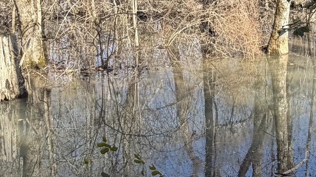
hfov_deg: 35.1
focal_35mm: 59
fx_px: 494
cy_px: 57
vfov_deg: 20.3
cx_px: 208
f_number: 2.2
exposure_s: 1/502
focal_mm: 2.22
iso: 50
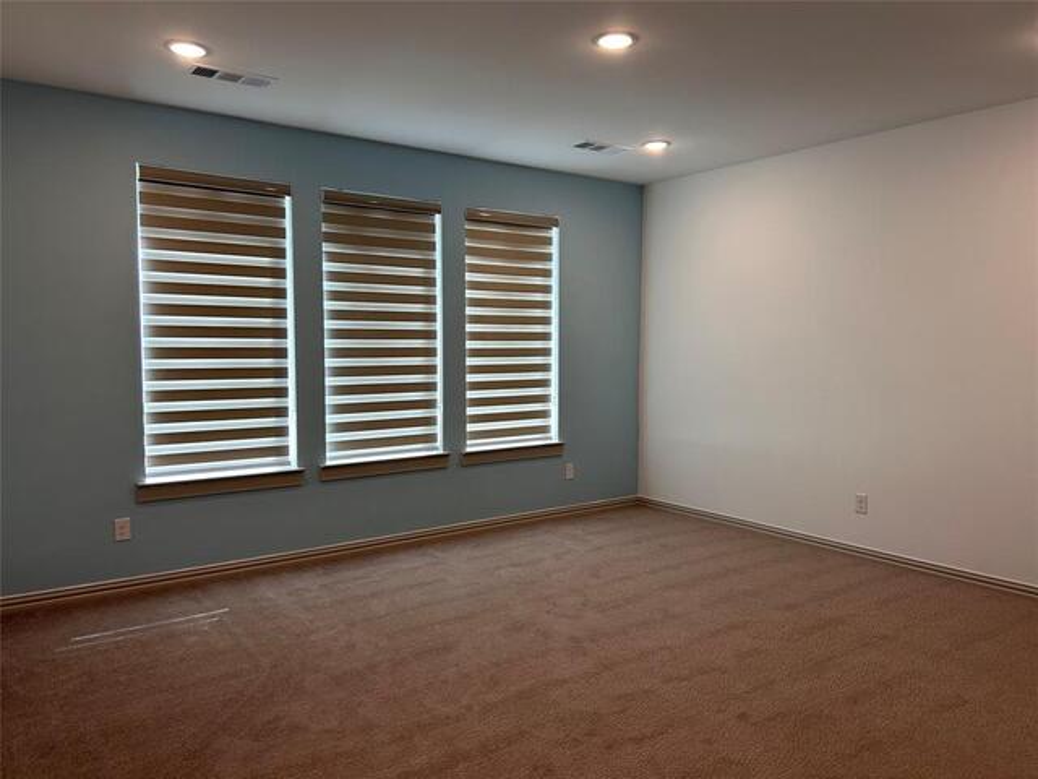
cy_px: 390
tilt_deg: -4.5
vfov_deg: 53.1
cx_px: 519
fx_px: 780
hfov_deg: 67.3
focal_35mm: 26
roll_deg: +0.5
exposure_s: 1/120
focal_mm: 5.7
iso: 50
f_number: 1.5
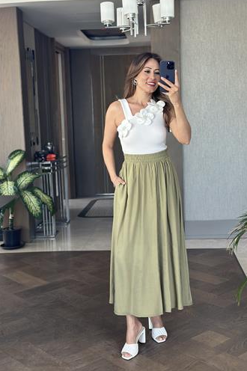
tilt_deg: -17.1
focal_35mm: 51
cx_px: 141
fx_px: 526
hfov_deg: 26.4
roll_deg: +2.0
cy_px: 184
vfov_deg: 38.9
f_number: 1.78
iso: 125
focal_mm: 6.86
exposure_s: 1/80
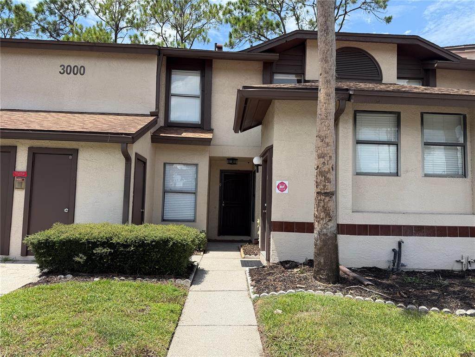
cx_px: 238
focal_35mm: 24
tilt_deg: +4.4
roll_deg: -1.3
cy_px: 178
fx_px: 329
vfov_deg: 56.8
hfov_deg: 71.6
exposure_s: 1/2907
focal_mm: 6.76
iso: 80
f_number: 1.78
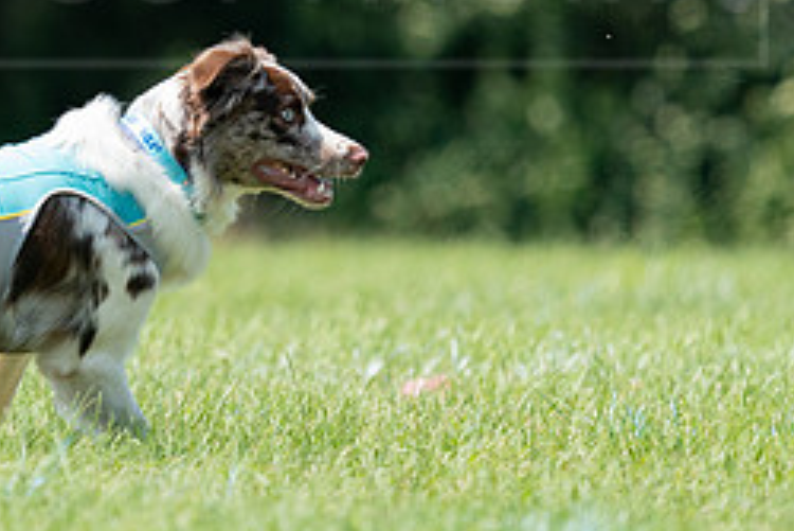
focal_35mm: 979
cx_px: 245
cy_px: 17
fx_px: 21604
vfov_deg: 1.4
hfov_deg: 2.1
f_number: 6.3
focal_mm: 422
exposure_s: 1/4000
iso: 2000
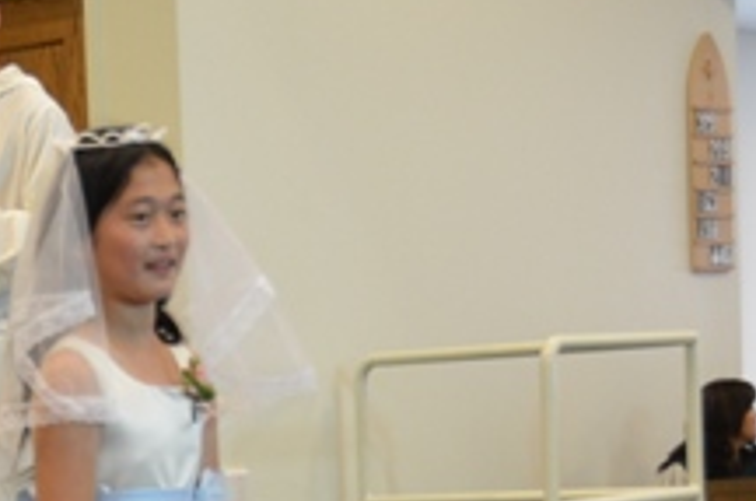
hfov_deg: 14.5
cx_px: -150
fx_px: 2881
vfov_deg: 9.8
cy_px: 582
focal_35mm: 137
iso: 900
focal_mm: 31
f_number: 4
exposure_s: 1/30
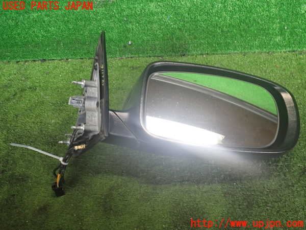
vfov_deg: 46.8
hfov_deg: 60.0
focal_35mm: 30
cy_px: 115
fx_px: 265
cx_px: 153
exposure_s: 1/30
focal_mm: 5.4
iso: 250
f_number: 2.3
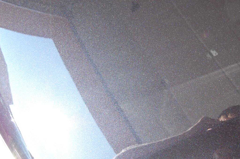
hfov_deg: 42.4
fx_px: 310
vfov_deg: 28.9
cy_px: 80
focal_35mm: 46
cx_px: 120
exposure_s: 1/60
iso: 400
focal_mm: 31
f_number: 7.1
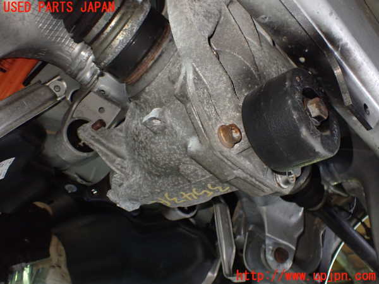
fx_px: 328
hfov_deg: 60.0
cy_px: 142
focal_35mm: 30
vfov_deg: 46.8
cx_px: 190
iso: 800
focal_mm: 5.4
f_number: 2.3
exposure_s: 1/30
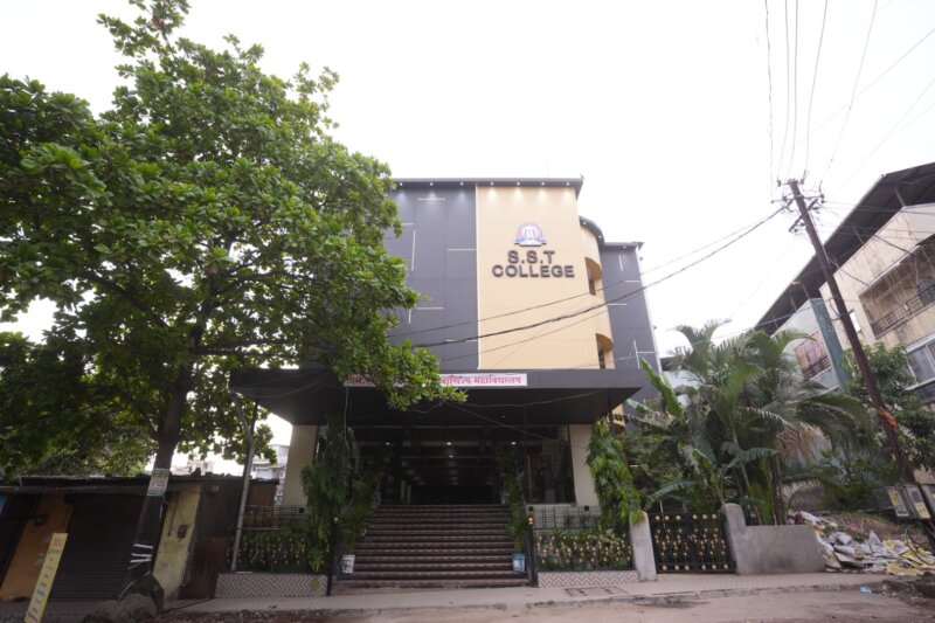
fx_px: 441
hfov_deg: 93.3
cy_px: 312
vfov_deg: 70.4
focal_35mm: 17
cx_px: 468
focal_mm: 17
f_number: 2.8
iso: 200
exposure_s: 1/200
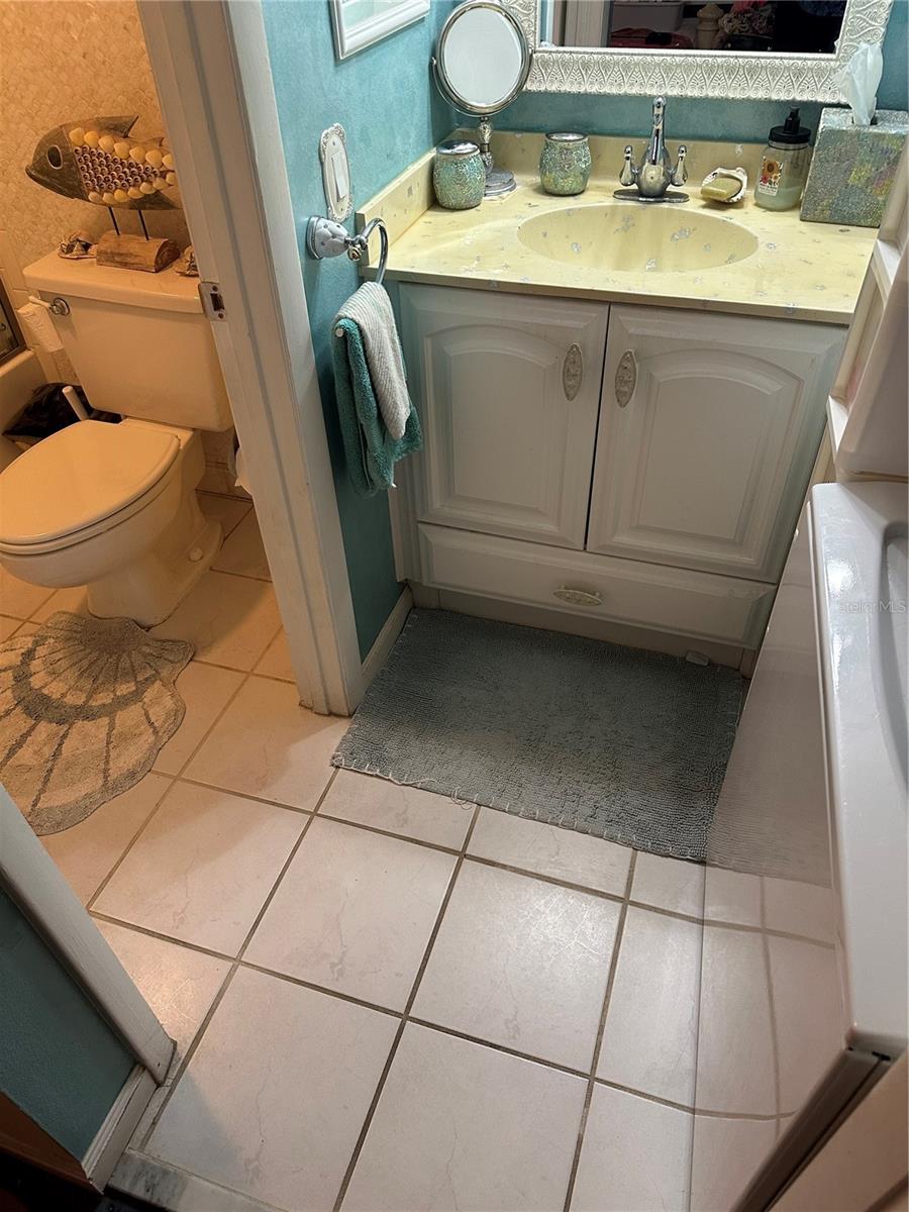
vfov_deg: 71.6
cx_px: 454
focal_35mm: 24
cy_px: 606
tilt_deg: -43.3
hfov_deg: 56.8
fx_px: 840
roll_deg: +3.1
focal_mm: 6.86
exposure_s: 1/60
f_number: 1.78
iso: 250
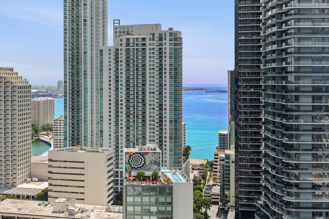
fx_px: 530
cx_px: 80
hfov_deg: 33.7
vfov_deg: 23.4
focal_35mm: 58
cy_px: 95
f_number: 9
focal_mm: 30
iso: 500
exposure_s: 1/400
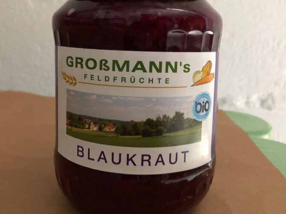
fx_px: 322
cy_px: 79
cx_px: 127
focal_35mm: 39
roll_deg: -2.9
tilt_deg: -10.3
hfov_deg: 47.8
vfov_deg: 36.6
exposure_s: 1/5
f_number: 1.8
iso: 100
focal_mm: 3.99
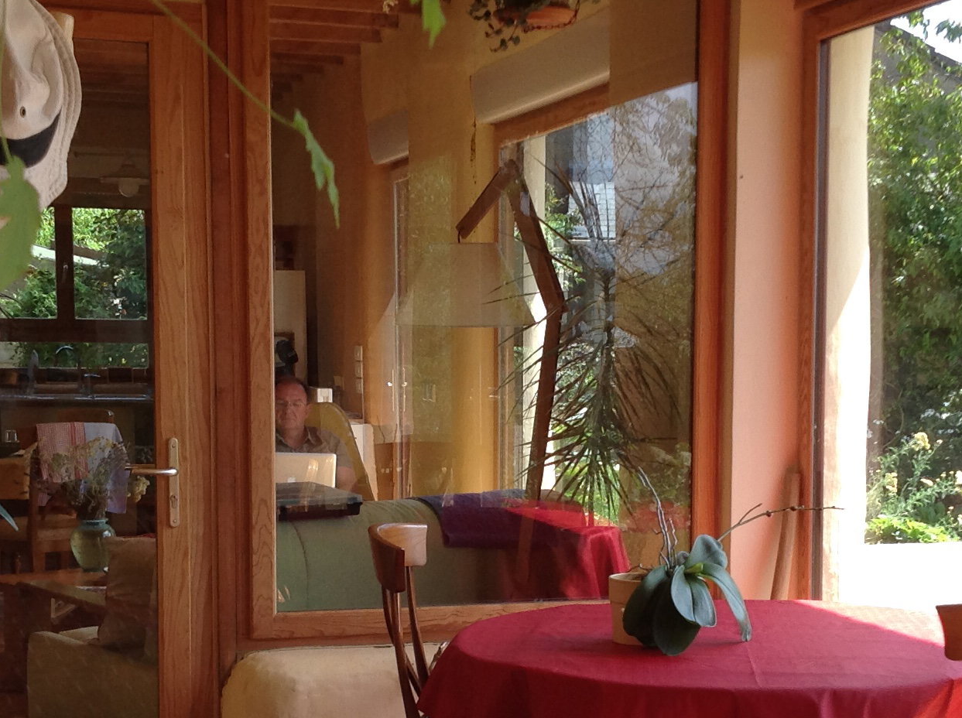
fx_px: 2025
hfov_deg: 26.7
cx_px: 556
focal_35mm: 73
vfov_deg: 20.0
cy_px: 508
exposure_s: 1/222
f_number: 2.4
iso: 50
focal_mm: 4.28
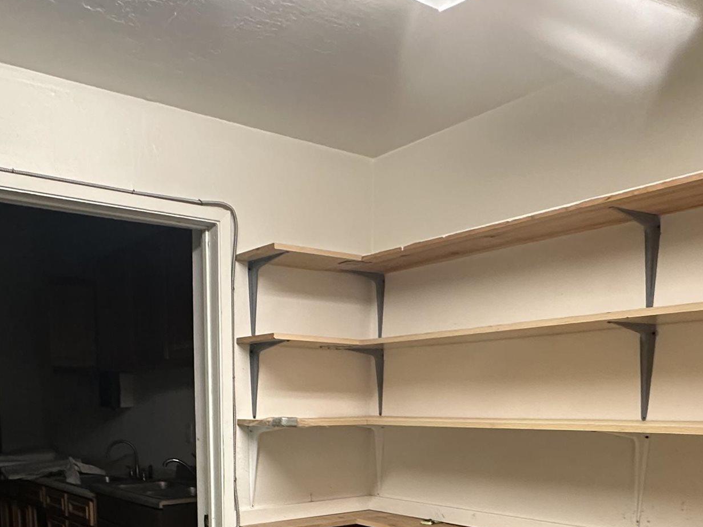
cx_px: 274
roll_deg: -0.1
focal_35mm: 35
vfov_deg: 37.4
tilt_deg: -9.3
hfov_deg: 52.2
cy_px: 497
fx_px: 711
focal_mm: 2.22
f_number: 2.2
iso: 400
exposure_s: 1/60
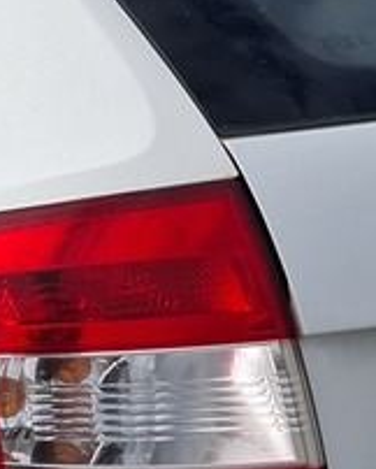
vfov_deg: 12.0
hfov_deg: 9.3
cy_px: 274
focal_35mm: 160
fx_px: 2222
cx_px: -234
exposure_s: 1/2079
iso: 50
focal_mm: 5.54
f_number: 1.8
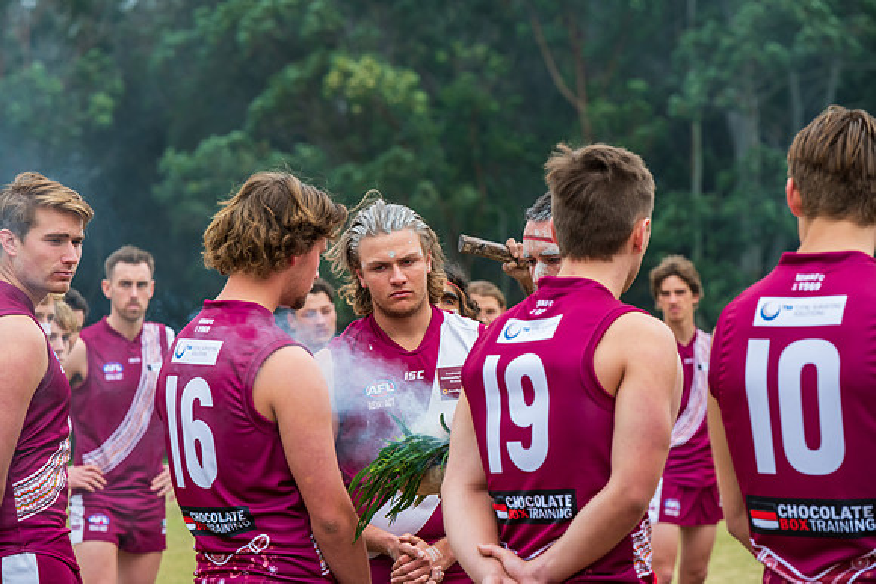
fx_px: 4503
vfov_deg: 7.4
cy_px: 292
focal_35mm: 185
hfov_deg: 11.1
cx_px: 438
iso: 560
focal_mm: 185
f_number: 7.1
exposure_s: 1/200
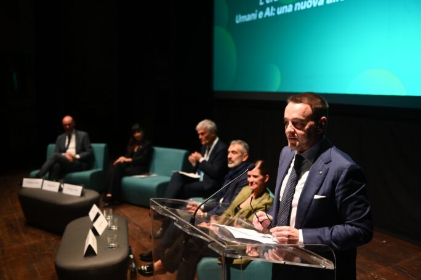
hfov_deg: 54.5
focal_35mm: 35
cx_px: 210
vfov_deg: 37.8
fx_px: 409
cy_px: 140
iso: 2000
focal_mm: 35
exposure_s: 1/250
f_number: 2.8
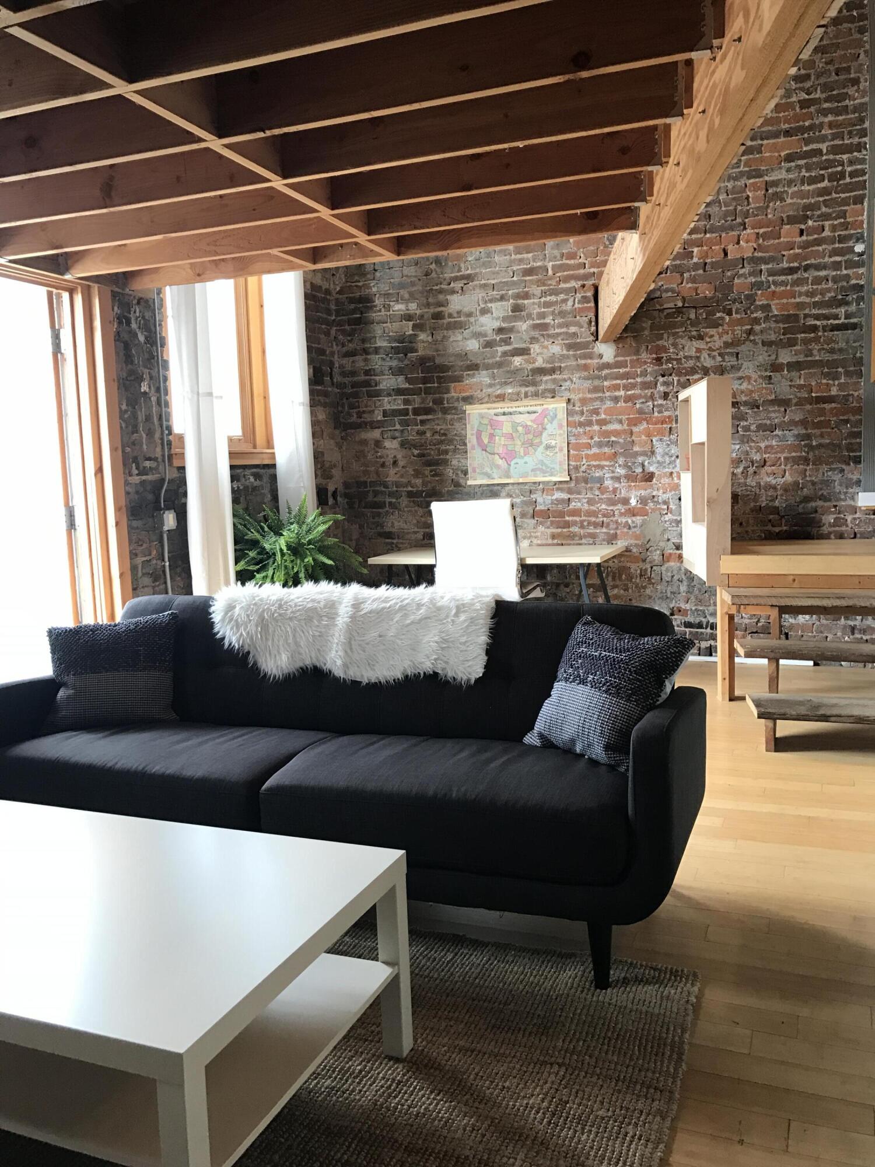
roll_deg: +2.2
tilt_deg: -5.3
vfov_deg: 63.4
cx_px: 438
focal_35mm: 28
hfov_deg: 49.7
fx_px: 944
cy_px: 584
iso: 40
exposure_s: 1/17
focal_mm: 3.99
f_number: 1.8
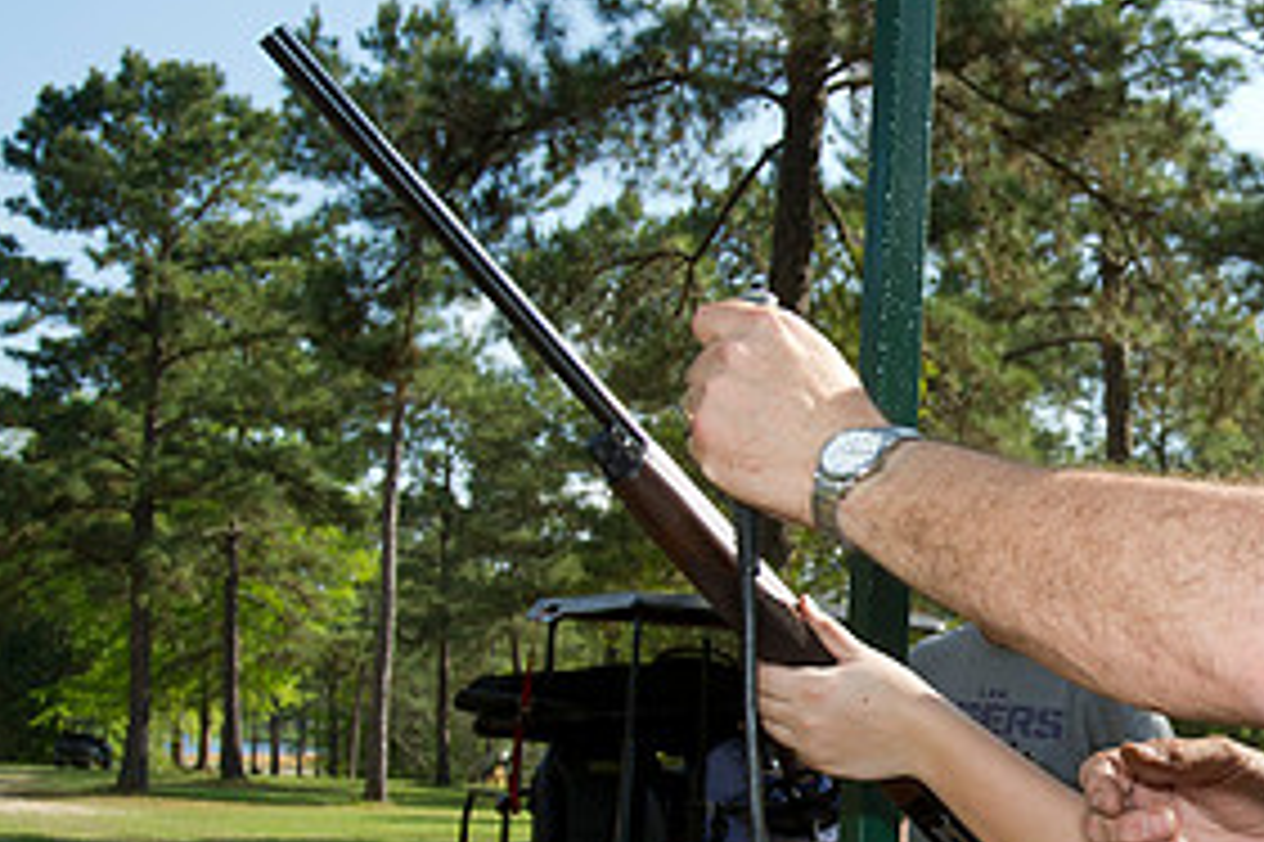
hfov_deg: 29.1
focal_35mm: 66
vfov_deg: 20.5
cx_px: 1179
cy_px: 590
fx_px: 2316
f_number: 6.3
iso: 100
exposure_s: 1/250
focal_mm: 32
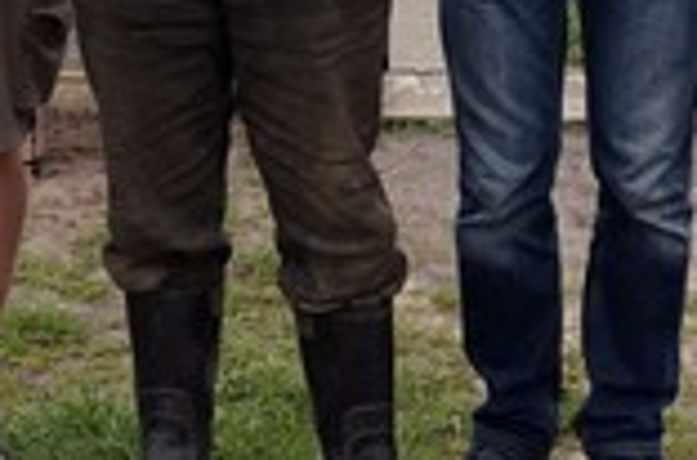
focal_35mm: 108
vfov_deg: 12.2
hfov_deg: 19.0
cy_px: -127
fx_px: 2085
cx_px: 402
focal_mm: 16
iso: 100
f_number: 5
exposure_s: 1/80
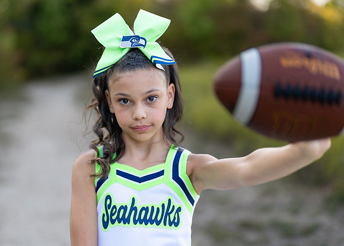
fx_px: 606
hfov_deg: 31.6
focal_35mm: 62
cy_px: 136
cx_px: 133
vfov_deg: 22.9
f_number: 1.2
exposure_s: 1/1250
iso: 100
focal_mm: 50
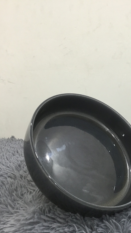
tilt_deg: -12.2
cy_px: 117
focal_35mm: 34
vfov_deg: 58.0
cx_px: 85
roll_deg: +1.6
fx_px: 210
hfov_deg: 34.4
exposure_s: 1/33
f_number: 2.4
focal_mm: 3.3
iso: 100
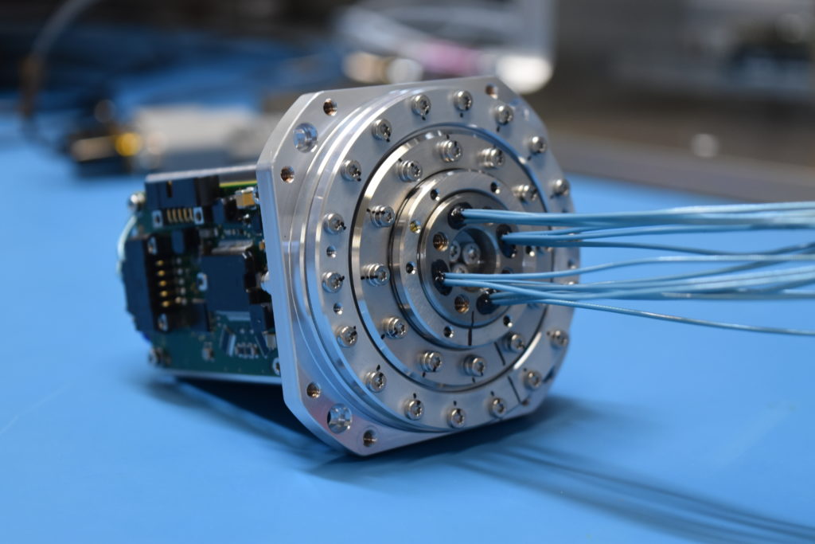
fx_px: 1766
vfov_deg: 17.5
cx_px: 408
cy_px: 272
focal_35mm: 78
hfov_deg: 26.0
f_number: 5.6
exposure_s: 1/60
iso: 560
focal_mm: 52
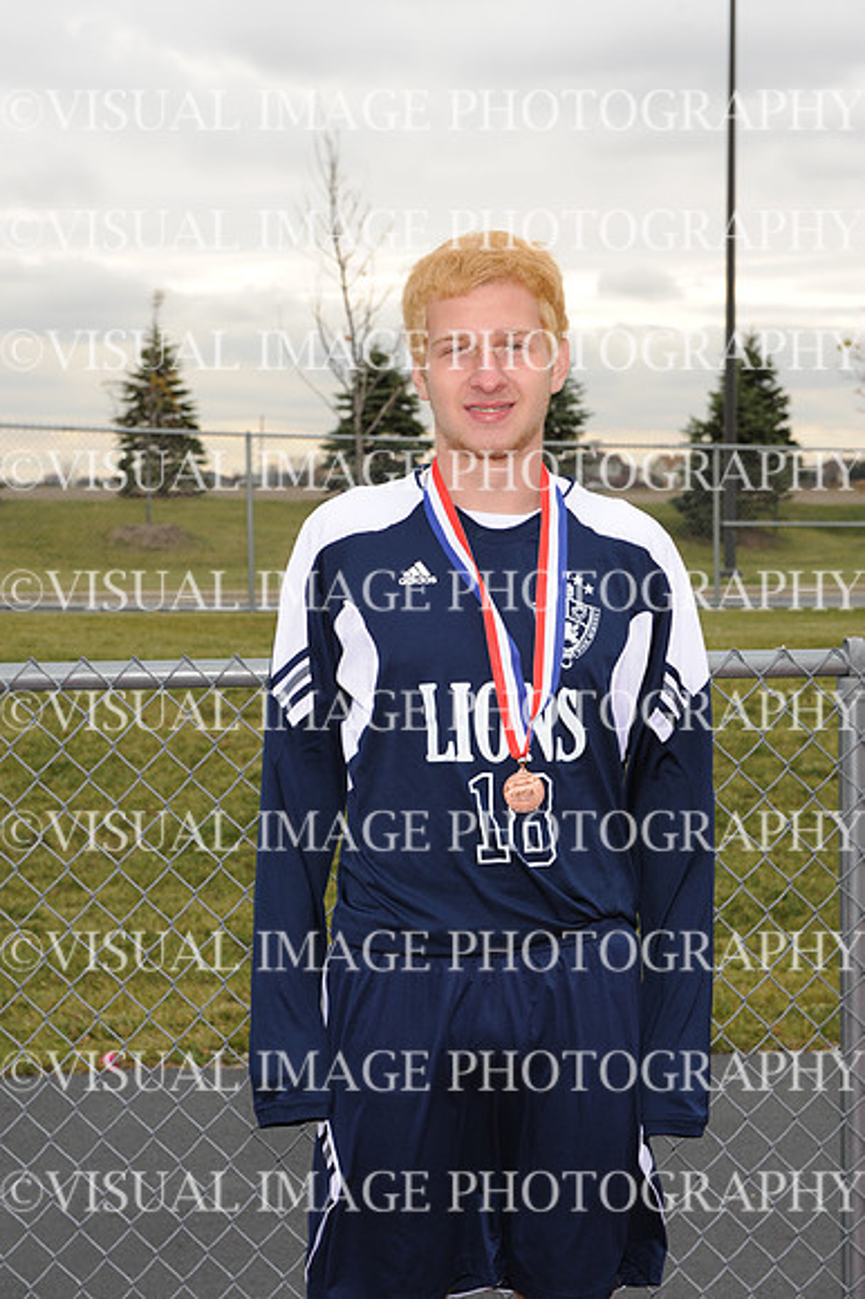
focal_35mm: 62
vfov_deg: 32.4
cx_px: 432
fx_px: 2237
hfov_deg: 21.9
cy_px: 650
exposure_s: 1/250
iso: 320
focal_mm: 62
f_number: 9
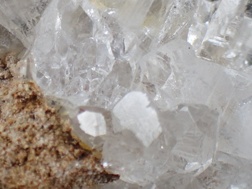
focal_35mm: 114
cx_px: 59
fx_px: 830
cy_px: 44
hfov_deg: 17.2
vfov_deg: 12.9
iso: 100
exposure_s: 1/125
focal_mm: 6.42
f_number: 2.6
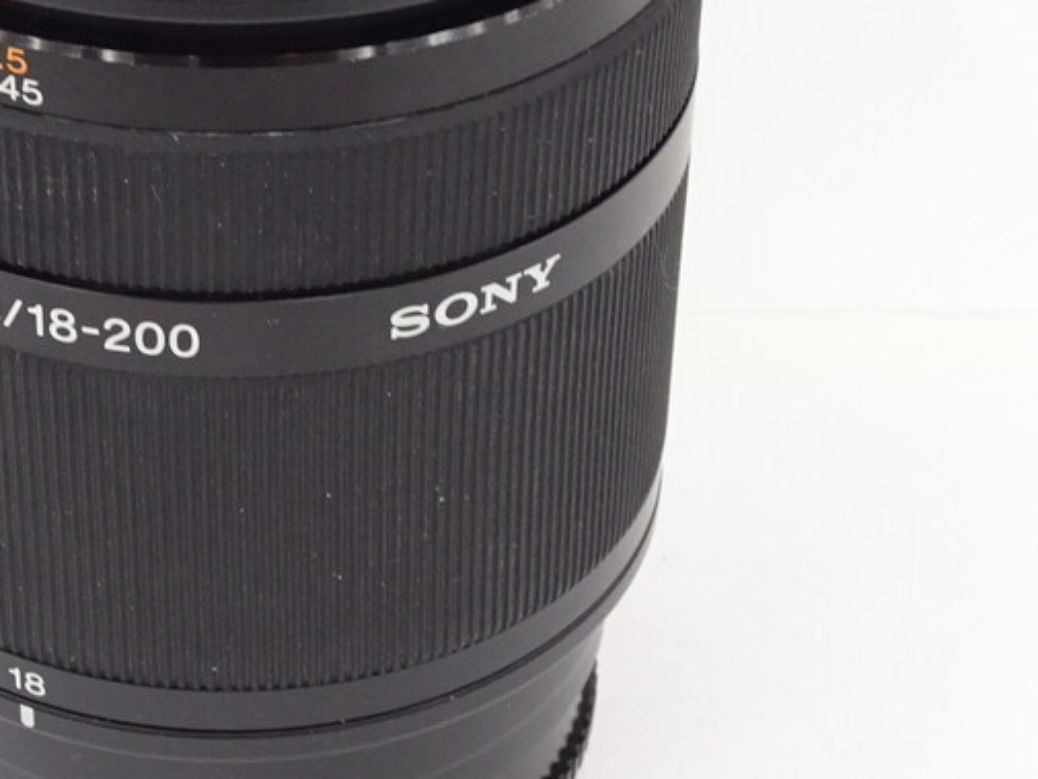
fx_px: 2849
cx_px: 216
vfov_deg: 15.5
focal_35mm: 95
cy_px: 175
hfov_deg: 20.4
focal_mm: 6.8
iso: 320
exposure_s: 1/40
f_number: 4
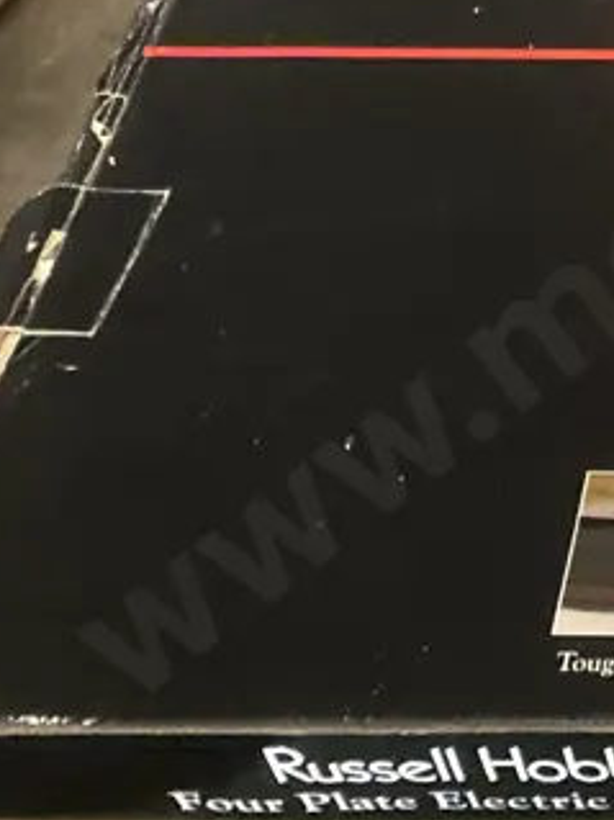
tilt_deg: -38.1
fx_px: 2130
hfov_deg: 14.2
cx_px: 1151
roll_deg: -0.9
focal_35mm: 90
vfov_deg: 20.6
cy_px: -118
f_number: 1.8
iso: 640
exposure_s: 1/25
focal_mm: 3.99
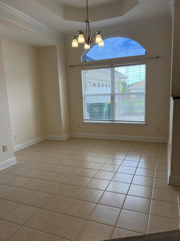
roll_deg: +2.5
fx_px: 180
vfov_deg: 67.3
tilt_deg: -10.1
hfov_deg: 53.1
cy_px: 120
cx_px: 90
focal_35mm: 26
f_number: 1.5
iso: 50
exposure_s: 1/443
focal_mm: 5.7
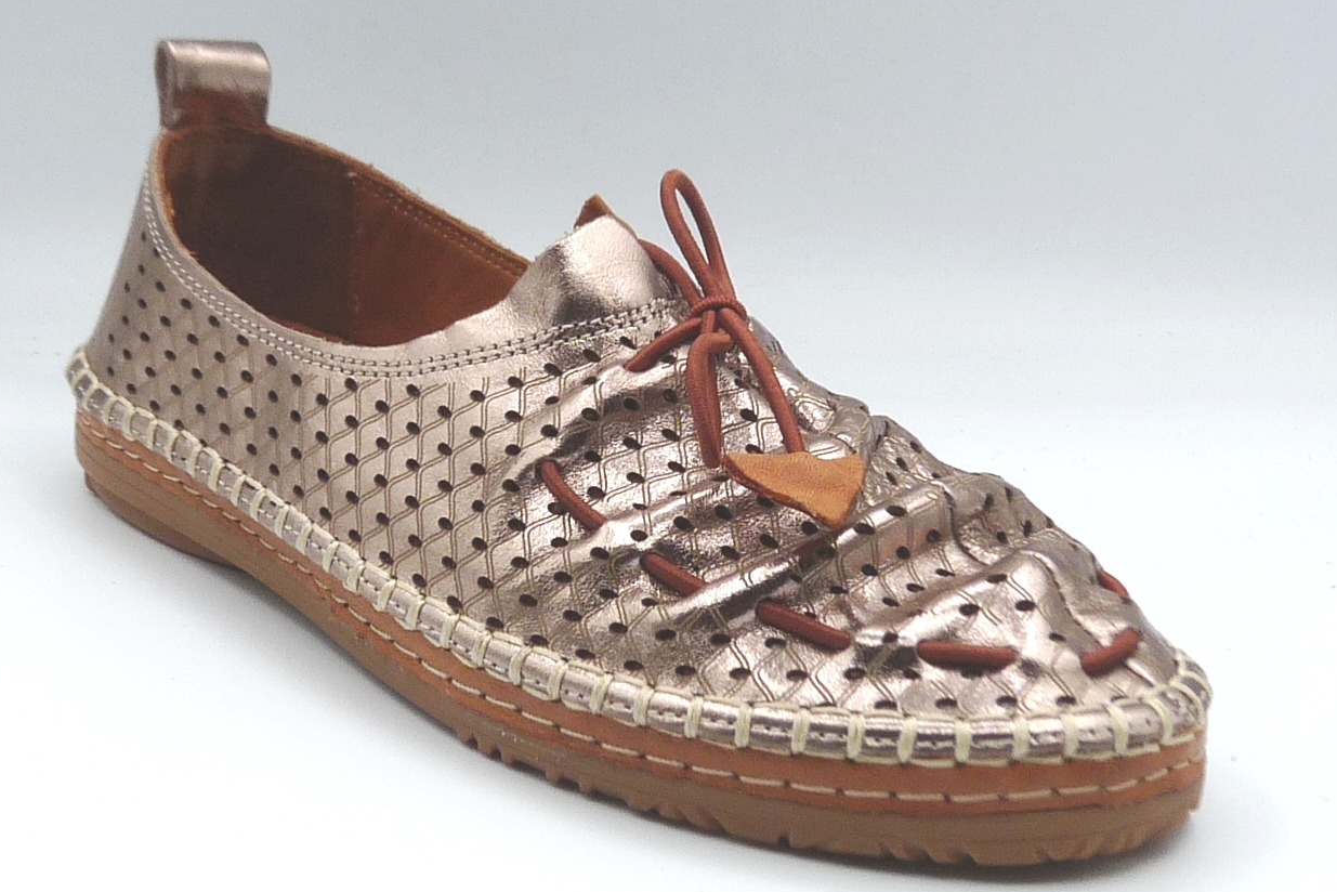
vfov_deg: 20.6
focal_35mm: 66
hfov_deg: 30.5
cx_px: 659
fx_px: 2452
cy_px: 432
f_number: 5
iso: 100
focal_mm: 4.8
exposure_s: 1/200
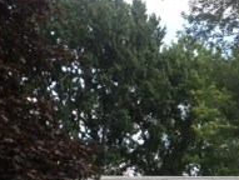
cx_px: 218
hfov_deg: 16.6
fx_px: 809
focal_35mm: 117
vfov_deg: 12.2
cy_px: 249
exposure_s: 1/673
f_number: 2.4
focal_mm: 4.28
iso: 64
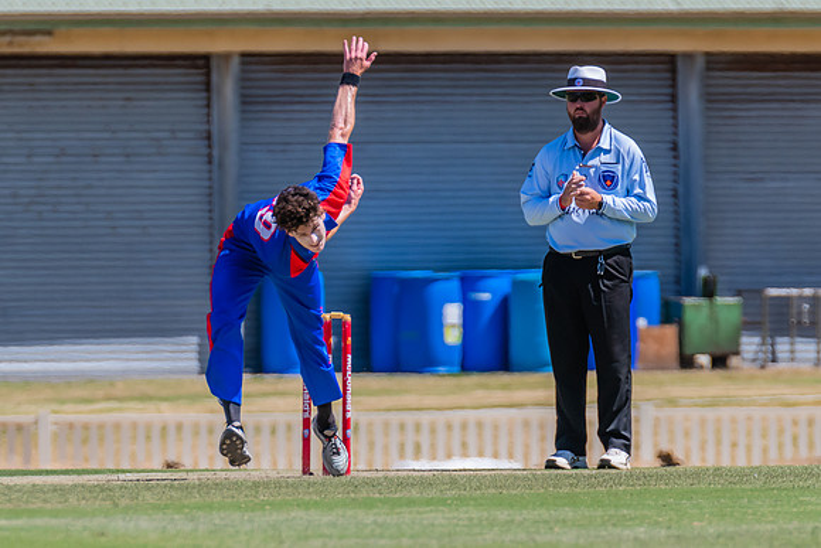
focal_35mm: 836
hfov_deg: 2.5
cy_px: 340
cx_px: 332
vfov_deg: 1.6
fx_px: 19068
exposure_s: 1/2000
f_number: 7.1
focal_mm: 460
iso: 640
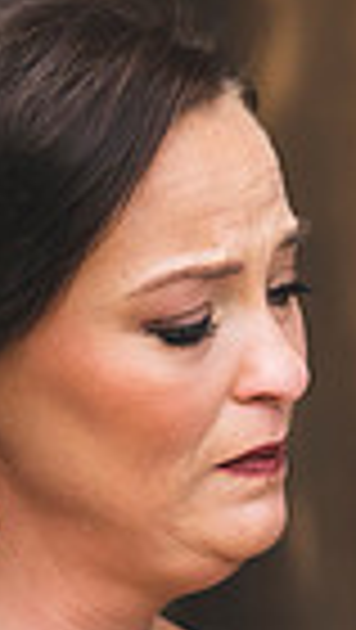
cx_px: 1149
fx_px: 10882
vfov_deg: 3.3
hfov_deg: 1.9
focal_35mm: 650
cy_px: 466
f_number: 2.8
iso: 200
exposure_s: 1/400
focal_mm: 150
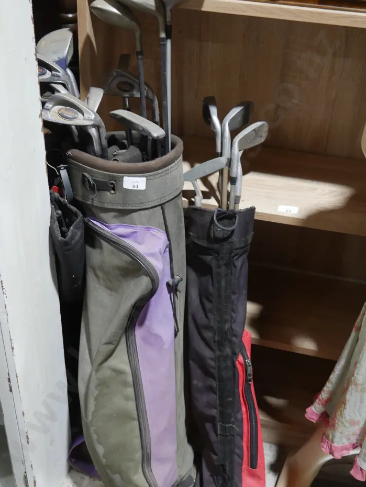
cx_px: 170
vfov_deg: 42.9
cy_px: 250
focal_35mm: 44
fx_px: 620
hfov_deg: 32.9
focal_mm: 20
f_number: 4.5
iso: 640
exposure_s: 1/60
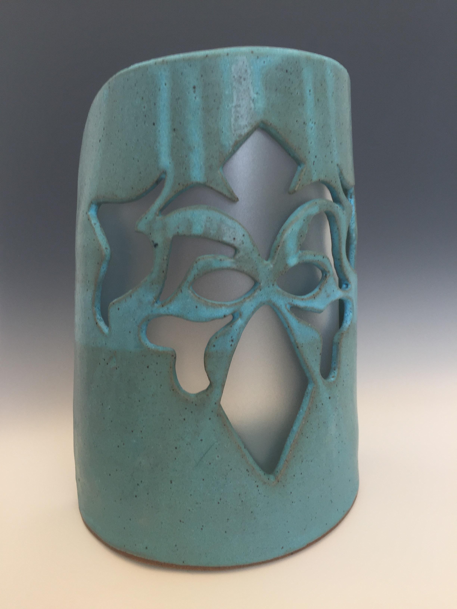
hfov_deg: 48.2
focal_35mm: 29
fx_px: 510
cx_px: 228
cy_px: 304
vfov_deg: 61.7
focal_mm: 4.15
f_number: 2.2
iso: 50
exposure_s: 1/30
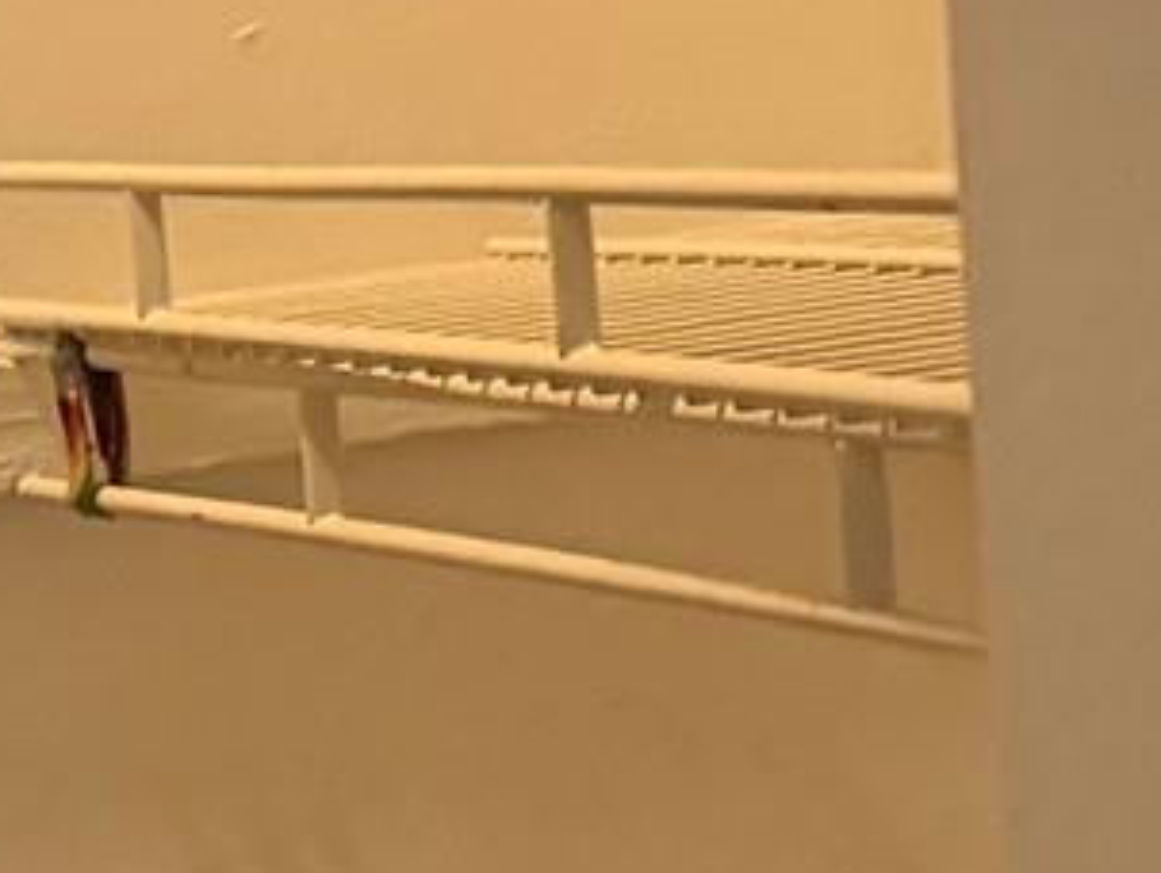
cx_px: -1893
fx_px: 5440
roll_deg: +8.6
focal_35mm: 162
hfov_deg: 10.1
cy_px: 957
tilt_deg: -8.6
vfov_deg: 9.1
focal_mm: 6.76
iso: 800
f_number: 1.78
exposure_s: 1/60
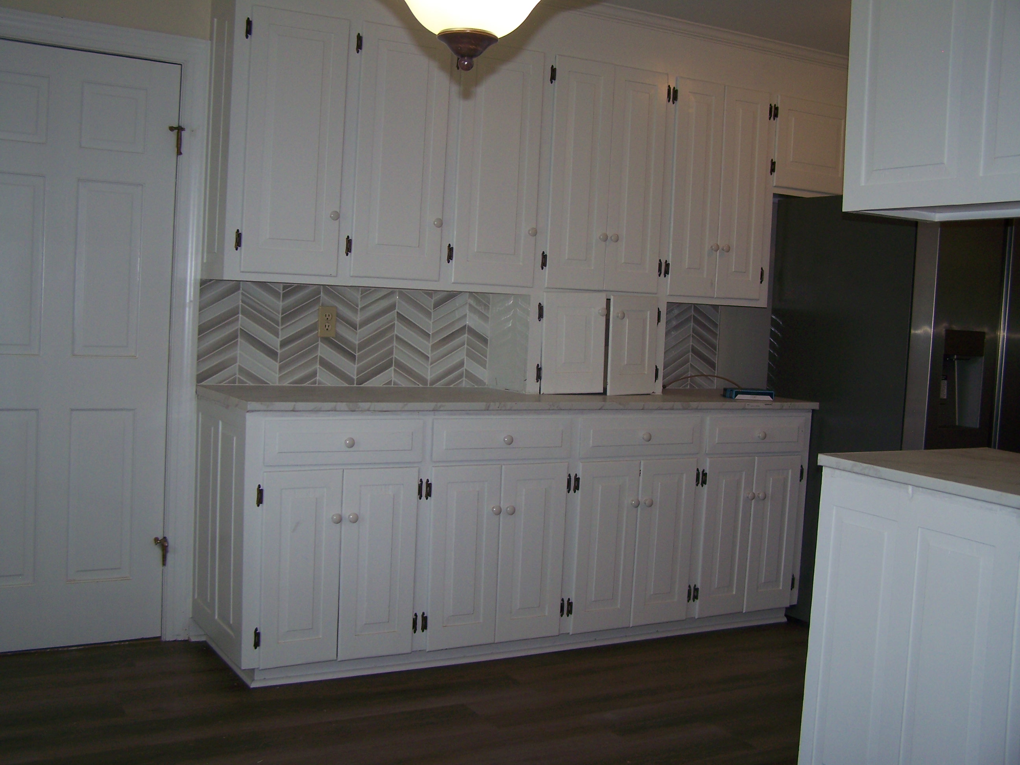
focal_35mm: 38
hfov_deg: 49.0
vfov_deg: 37.7
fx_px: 1120
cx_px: 510
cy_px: 382
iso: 80
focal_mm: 6.3
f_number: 2.8
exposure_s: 1/60
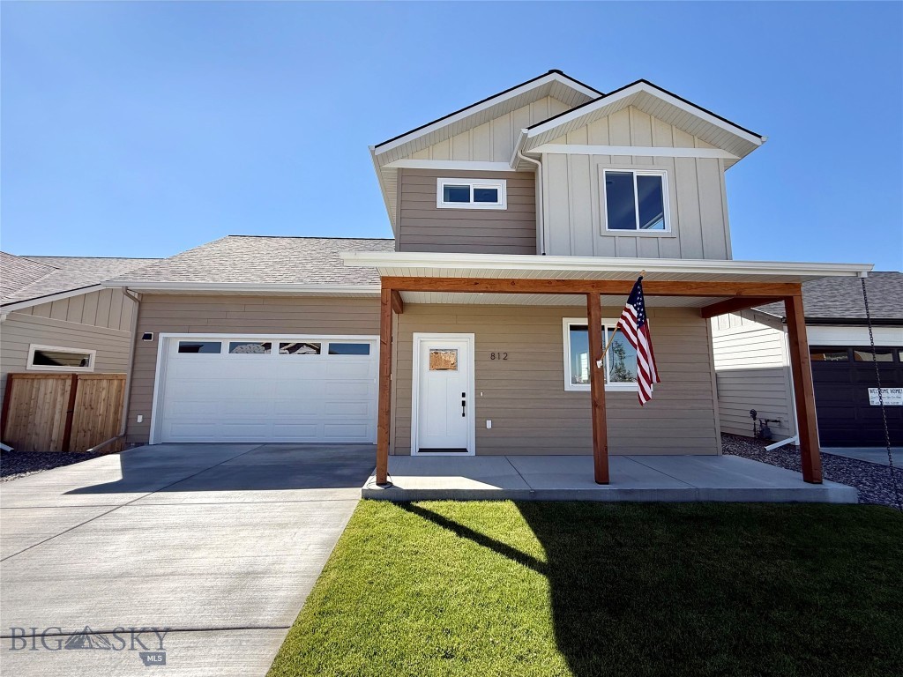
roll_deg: -0.1
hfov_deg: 102.1
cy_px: 338
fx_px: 365
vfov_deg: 85.7
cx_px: 452
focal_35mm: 14
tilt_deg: +6.5
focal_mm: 2.22
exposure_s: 1/1033
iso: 50
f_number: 2.2
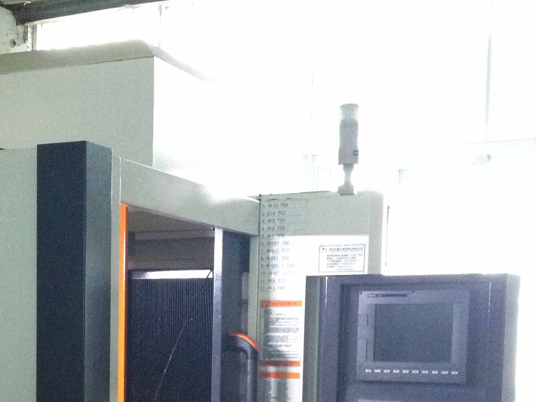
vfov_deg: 17.8
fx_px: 1239
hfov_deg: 24.0
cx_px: 95
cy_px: 433
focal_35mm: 80
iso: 400
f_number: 2.4
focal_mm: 4.28
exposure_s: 1/20
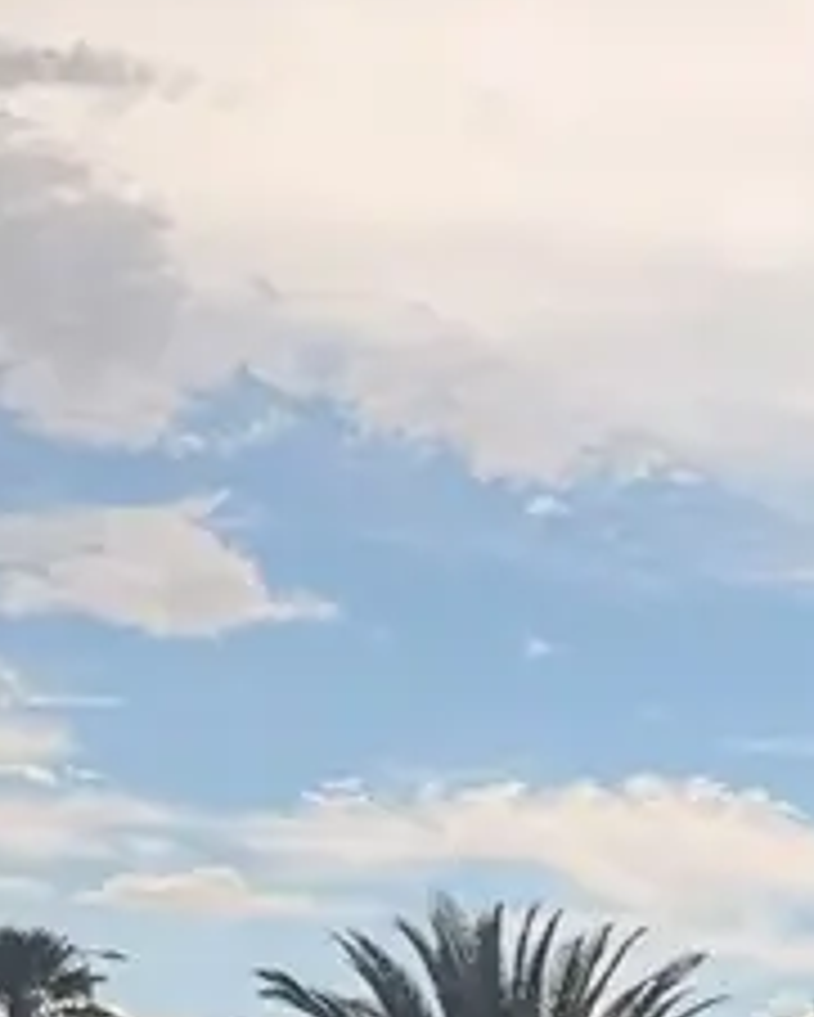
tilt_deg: -2.6
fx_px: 3190
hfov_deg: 12.6
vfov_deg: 16.1
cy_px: 1647
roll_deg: -0.5
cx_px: 1668
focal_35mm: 106
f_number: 1.78
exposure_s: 1/5714
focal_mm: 6.76
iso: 80
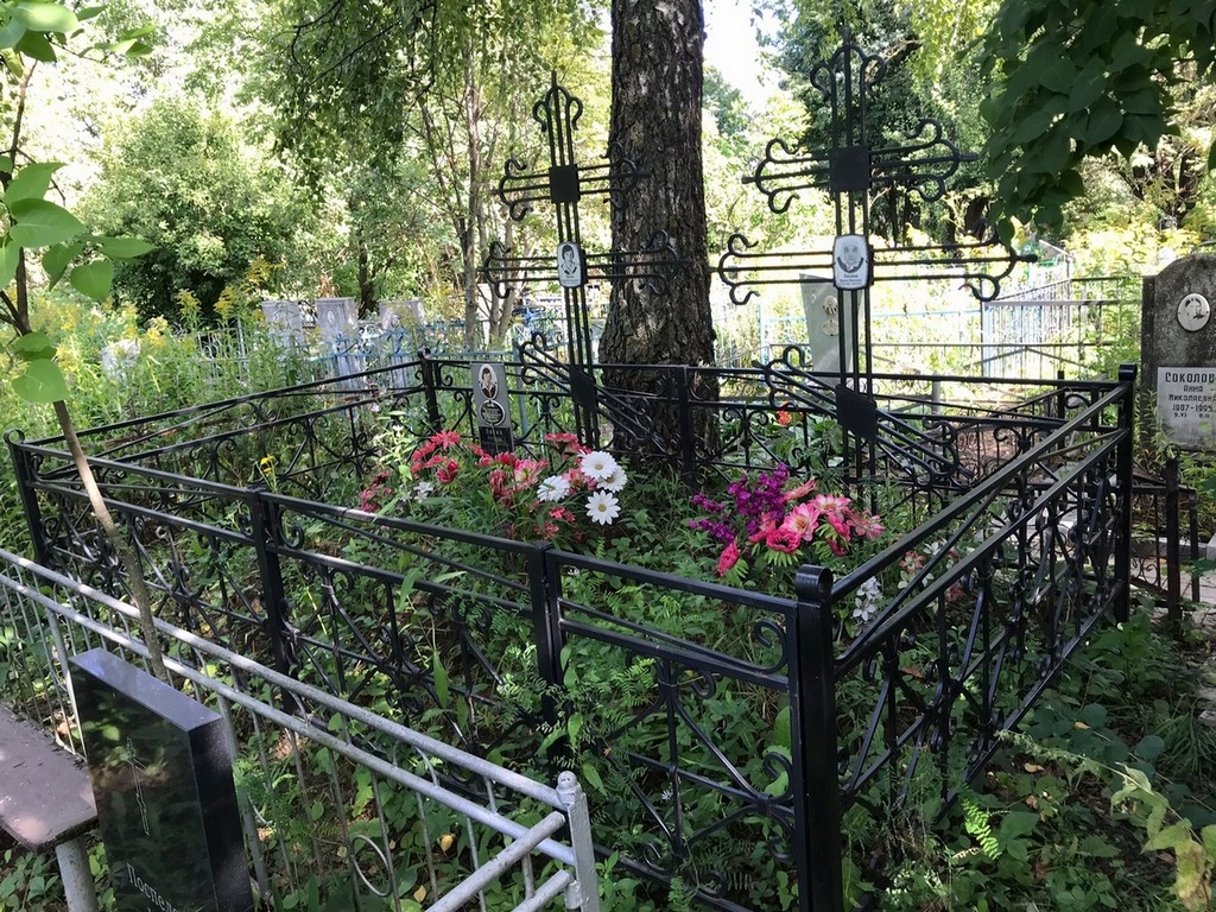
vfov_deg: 49.7
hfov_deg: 63.4
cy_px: 456
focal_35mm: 28
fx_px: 984
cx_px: 608
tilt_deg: -11.1
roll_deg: +6.0
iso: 20
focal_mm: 3.99
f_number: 1.8
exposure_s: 1/120
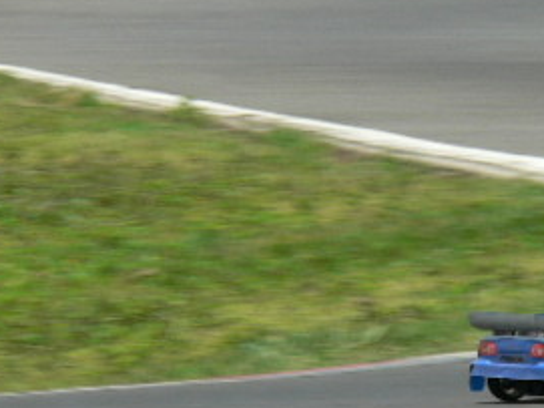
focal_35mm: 449
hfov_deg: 4.4
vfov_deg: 3.3
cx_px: 446
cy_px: 406
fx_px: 7053
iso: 80
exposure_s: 1/250
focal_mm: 33.9
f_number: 8
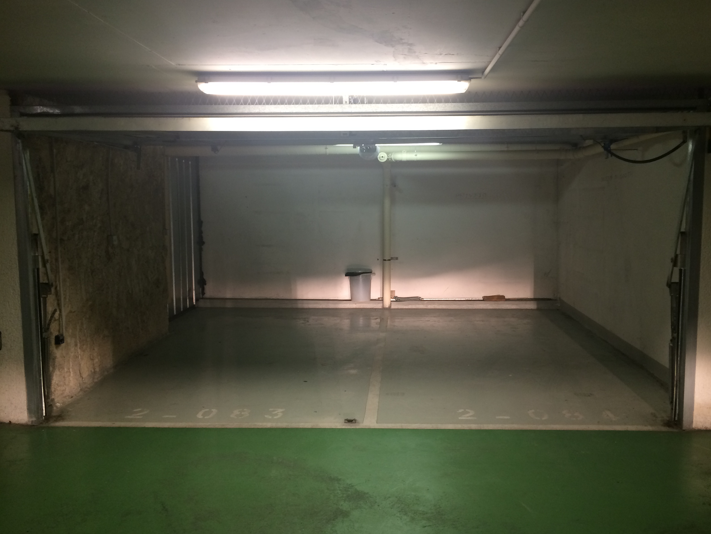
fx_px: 616
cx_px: 367
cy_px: 262
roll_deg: +0.9
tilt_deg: -7.0
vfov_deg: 46.8
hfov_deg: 60.0
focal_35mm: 30
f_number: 2.2
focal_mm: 4.15
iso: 100
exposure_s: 1/33
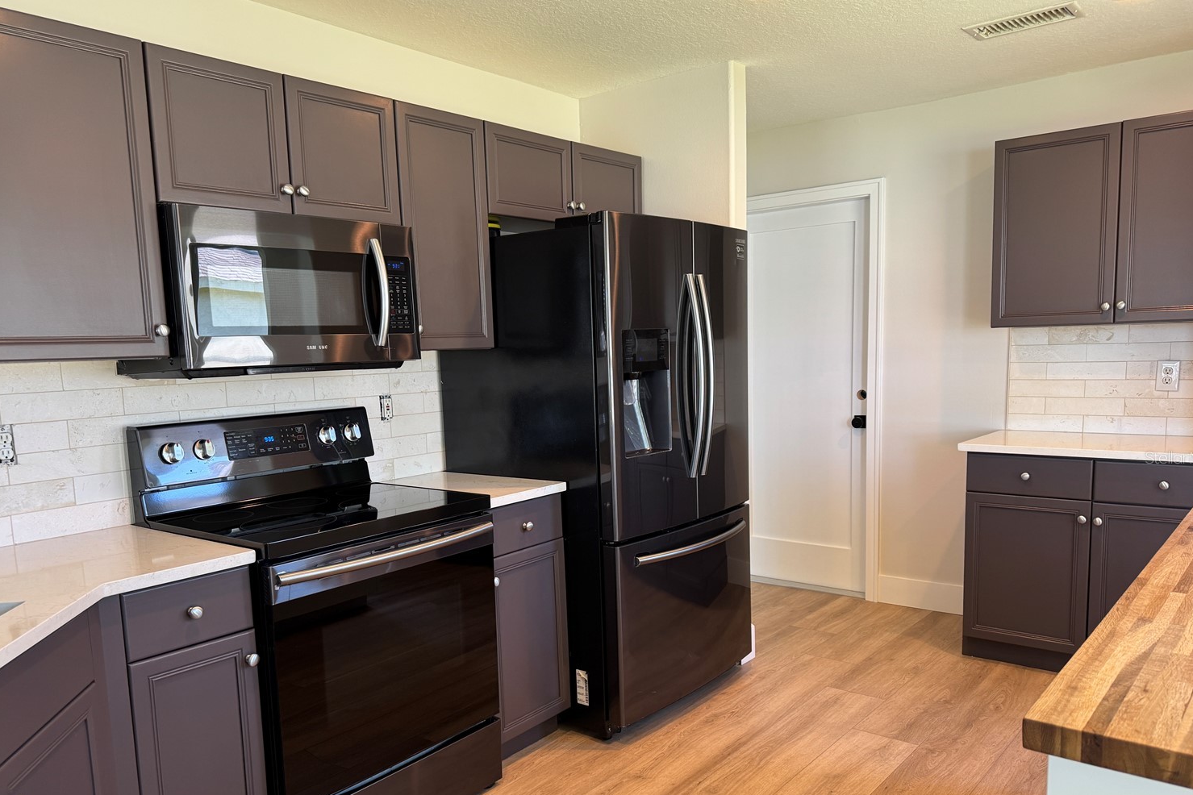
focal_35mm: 27
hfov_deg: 67.4
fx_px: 895
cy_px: 457
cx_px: 576
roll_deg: +2.2
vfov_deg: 47.8
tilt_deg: -7.1
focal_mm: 6.76
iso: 125
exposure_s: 1/60
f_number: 1.78
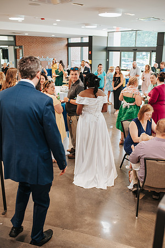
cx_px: 82
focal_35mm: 35
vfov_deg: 54.4
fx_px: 241
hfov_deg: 37.9
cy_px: 124
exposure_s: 1/160
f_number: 2.8
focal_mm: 35
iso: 640
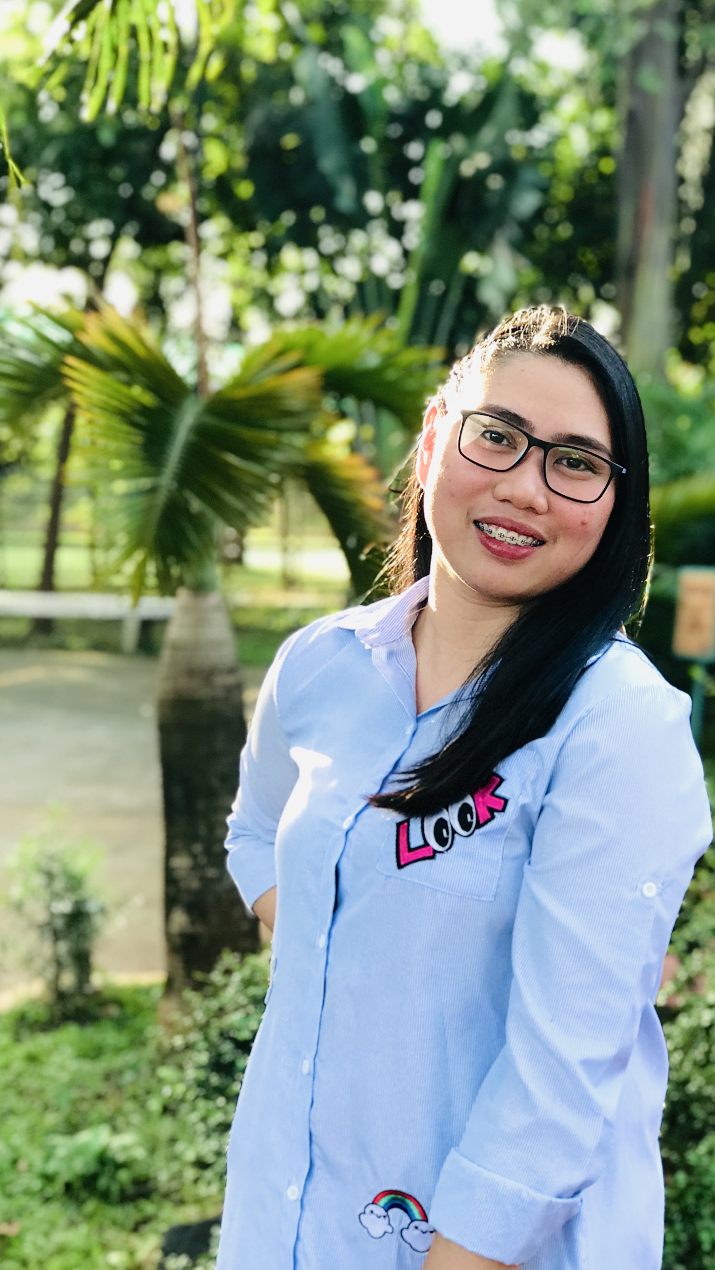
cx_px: 452
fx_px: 2123
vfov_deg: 33.3
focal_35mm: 63
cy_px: 629
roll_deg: -0.8
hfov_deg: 19.1
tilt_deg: -6.4
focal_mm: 6.6
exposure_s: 1/60
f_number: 2.8
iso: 32
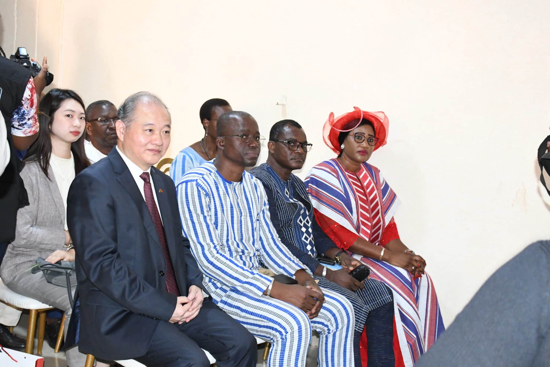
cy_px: 184
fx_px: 687
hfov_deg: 43.6
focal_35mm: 45
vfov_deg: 29.9
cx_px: 275
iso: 6400
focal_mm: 30
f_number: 6.3
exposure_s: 1/60
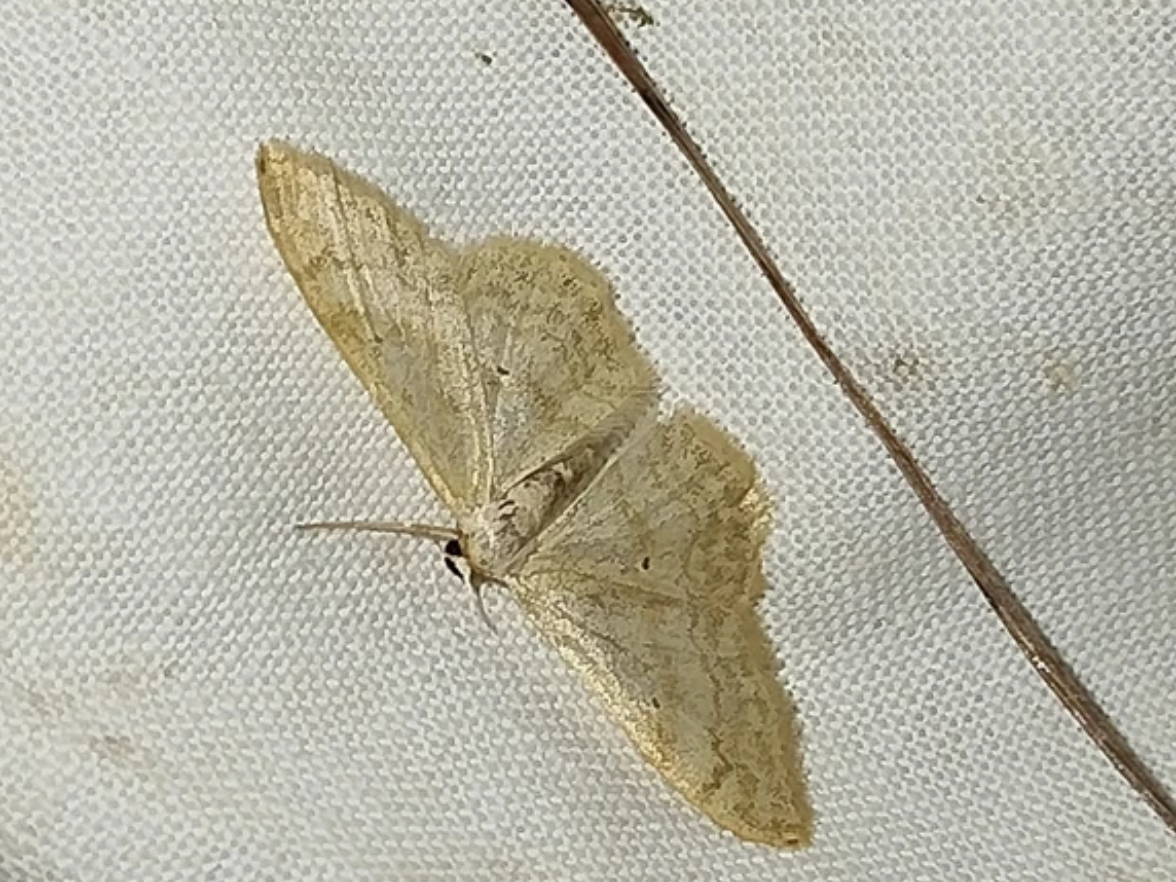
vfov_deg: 11.3
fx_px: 4450
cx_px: 522
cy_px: 440
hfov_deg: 15.0
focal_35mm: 131
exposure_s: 1/50
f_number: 1.7
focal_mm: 5.31
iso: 100
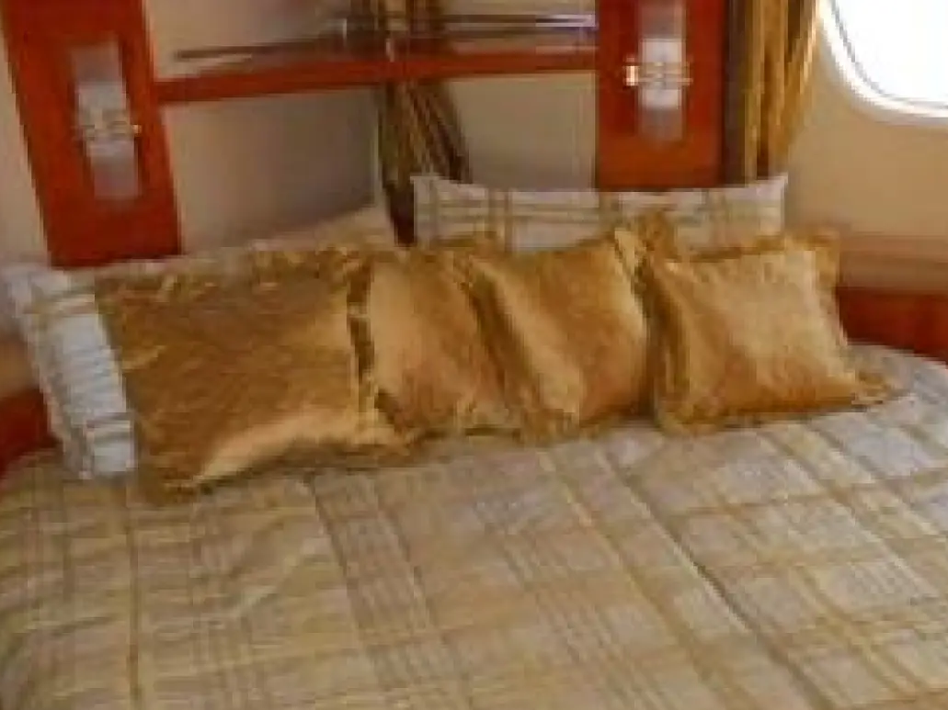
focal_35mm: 54
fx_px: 1479
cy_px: 660
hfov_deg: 35.1
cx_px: 662
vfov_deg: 26.0
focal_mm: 5.2
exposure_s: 1/25
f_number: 4
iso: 400
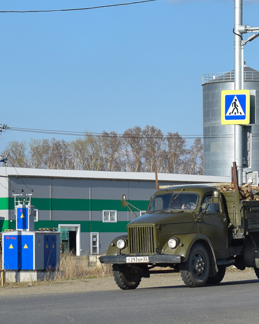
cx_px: 208
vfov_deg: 15.1
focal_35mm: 128
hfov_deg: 12.0
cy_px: 160
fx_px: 1224
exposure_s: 1/800
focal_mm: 55
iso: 200
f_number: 6.3
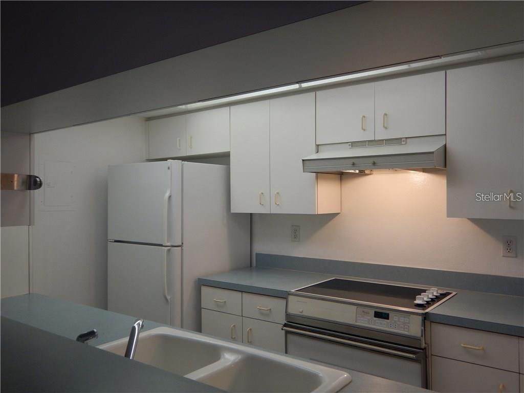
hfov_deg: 61.7
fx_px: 439
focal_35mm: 29
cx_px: 262
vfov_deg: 48.2
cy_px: 196
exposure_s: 1/60
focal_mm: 5.1
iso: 125
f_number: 2.8
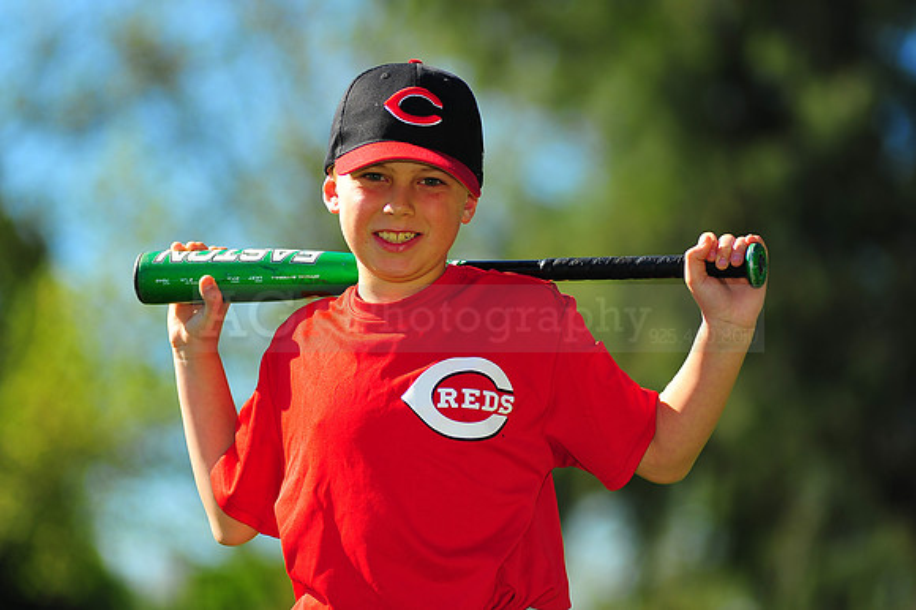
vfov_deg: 7.6
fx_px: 4577
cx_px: 458
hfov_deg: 11.4
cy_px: 305
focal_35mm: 180
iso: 200
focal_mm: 180
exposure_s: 1/1600
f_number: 3.5
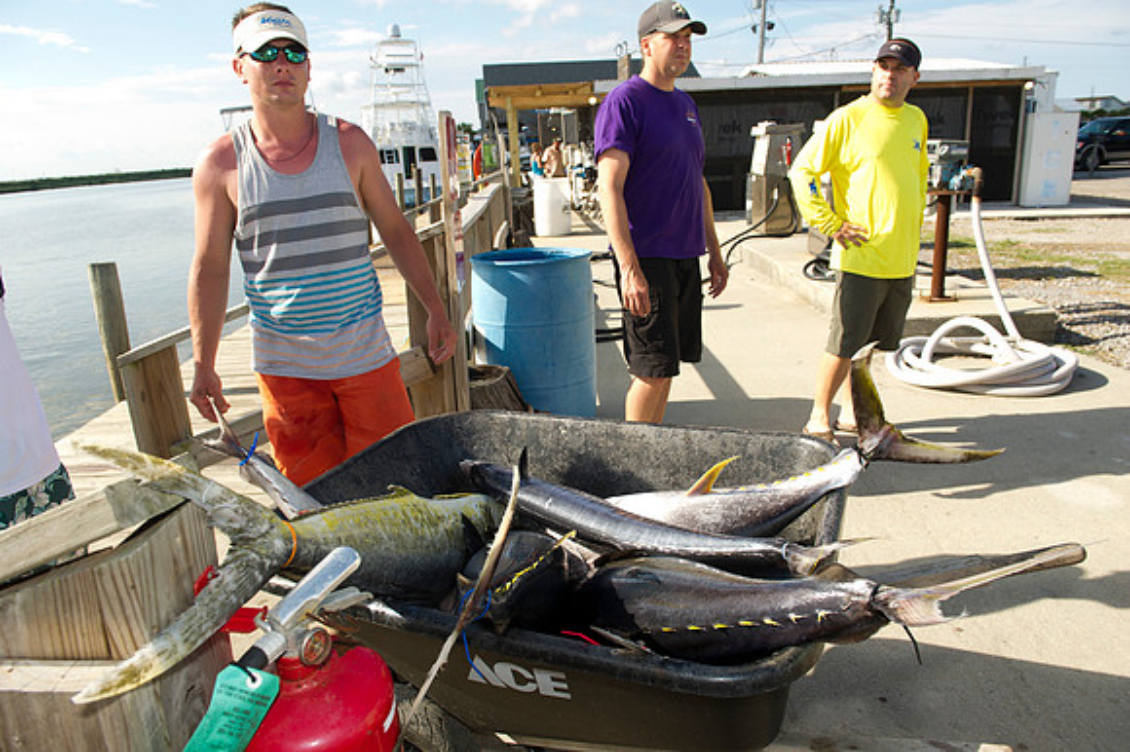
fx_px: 753
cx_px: 565
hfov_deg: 73.8
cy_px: 376
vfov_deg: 53.1
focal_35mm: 24
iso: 200
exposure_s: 1/250
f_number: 6.3
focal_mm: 24
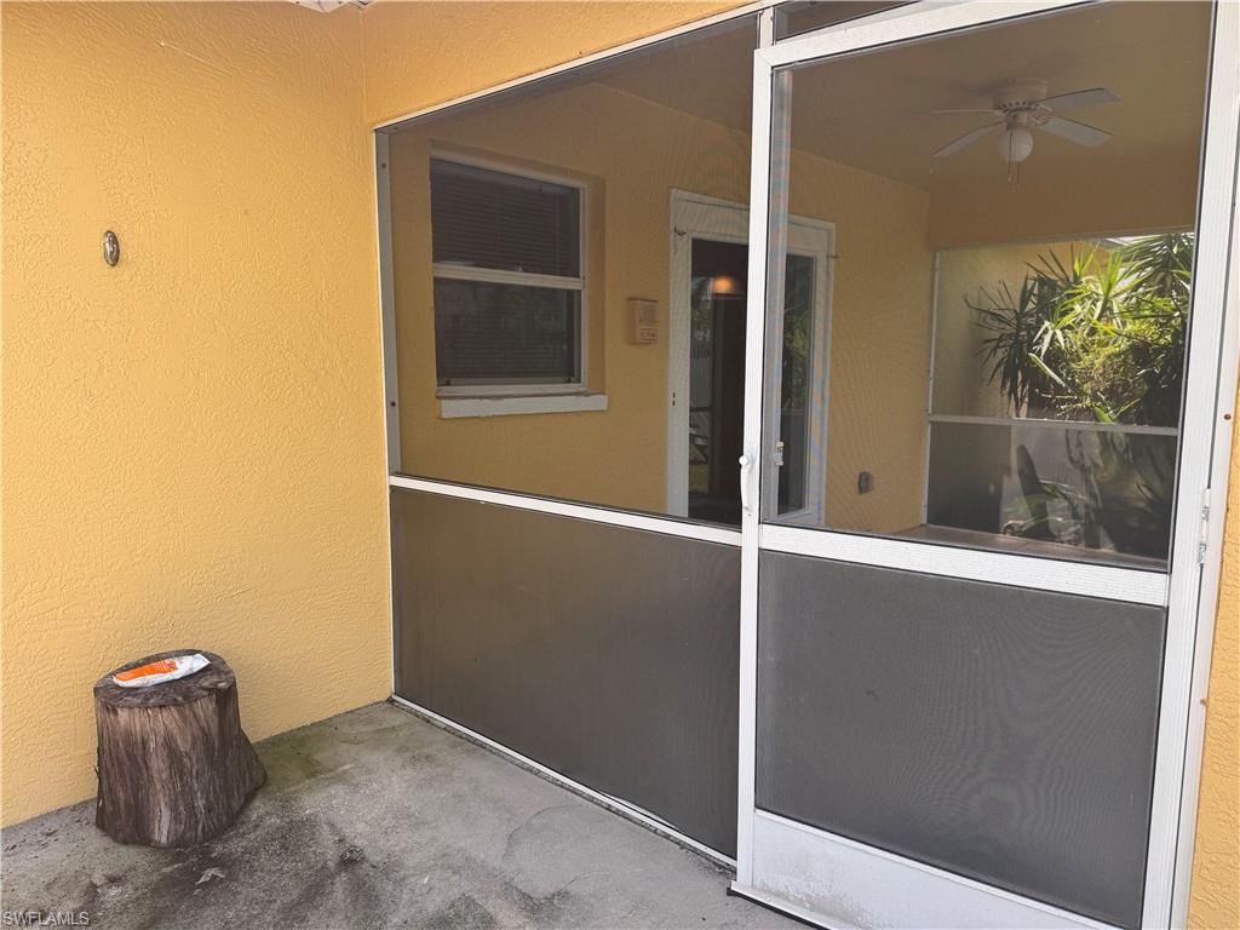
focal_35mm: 24
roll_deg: +0.3
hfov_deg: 71.6
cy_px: 465
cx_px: 620
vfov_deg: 56.8
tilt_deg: -8.6
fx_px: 860
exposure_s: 1/773
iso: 80
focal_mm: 6.76
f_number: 1.78
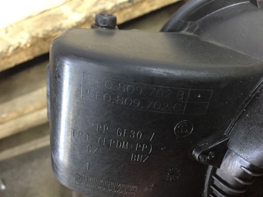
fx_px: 220
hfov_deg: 61.7
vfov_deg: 48.2
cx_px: 132
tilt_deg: -62.0
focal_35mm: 29
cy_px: 98
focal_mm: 4.15
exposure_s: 1/33
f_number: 2.2
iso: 250
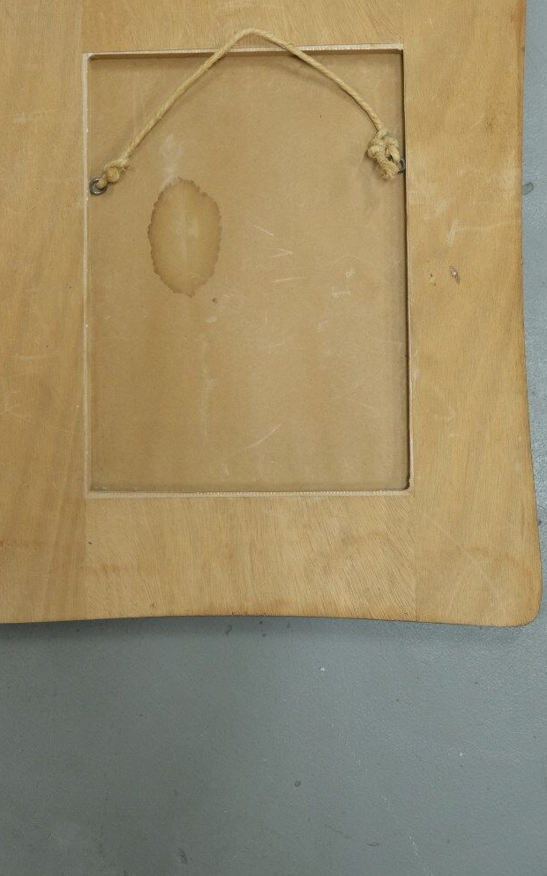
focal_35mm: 64
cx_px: 237
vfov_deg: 31.8
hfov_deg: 20.3
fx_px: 1528
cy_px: 317
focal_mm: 32.9
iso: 2000
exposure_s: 1/50
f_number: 3.6
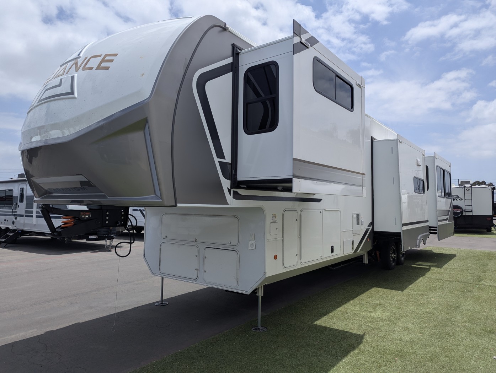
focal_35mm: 24
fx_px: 344
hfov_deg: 71.5
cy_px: 186
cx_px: 248
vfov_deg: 56.9
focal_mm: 6.81
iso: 45
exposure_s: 1/4049
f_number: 1.85
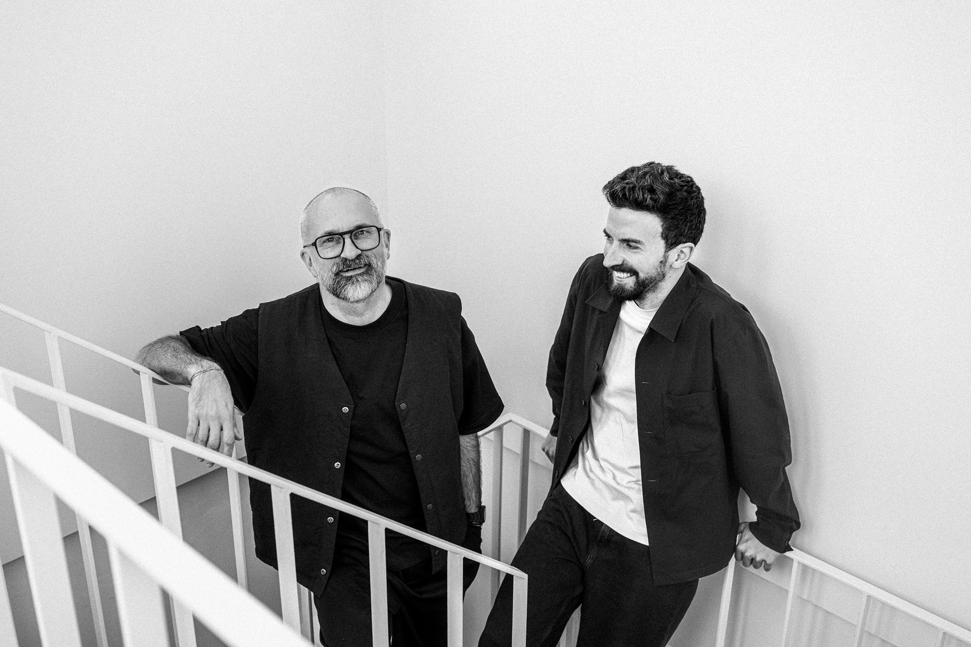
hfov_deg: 49.5
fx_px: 1052
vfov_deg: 34.2
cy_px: 324
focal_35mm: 39
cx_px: 486
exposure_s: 1/200
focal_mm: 39
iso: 320
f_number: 5
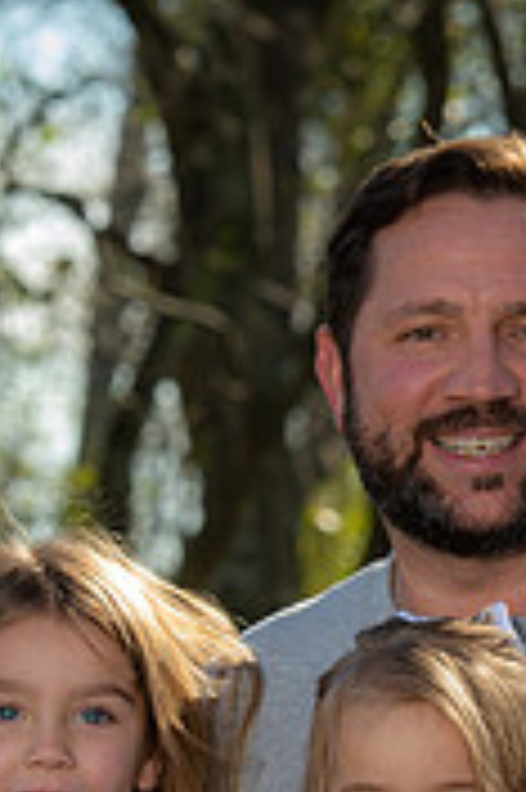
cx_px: 580
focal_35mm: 402
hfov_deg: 3.4
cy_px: 770
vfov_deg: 5.1
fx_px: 8827
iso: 100
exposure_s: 1/80
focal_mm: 122
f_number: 8
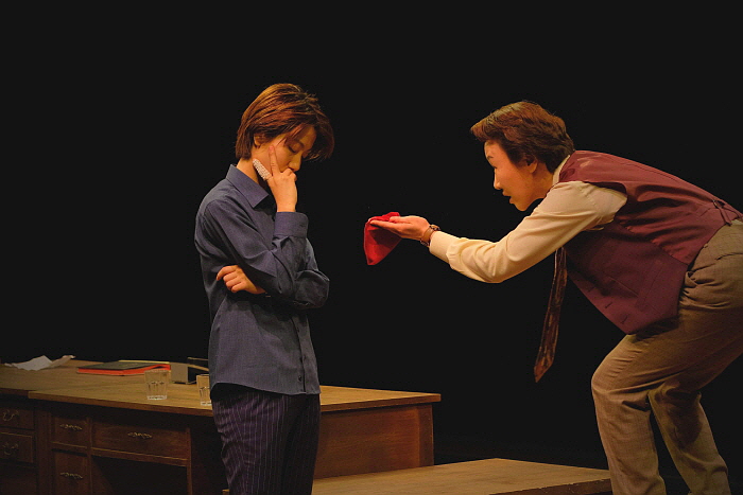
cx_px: 372
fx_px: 1982
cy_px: 248
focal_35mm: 96
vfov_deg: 14.3
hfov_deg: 21.2
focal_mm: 63.8
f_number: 3.6
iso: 800
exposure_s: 1/80
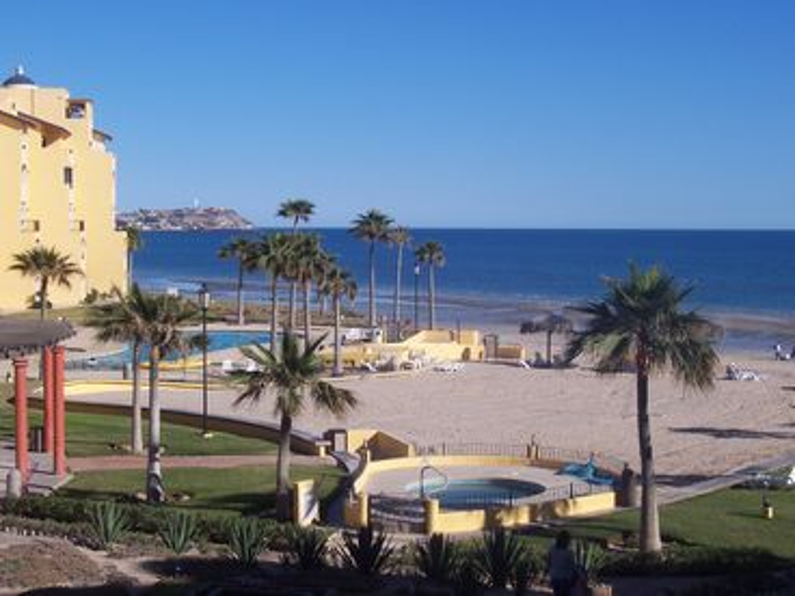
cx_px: 398
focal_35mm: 66
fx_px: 1516
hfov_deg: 29.4
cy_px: 298
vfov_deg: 22.3
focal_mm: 10.8
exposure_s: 1/500
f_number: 6.7
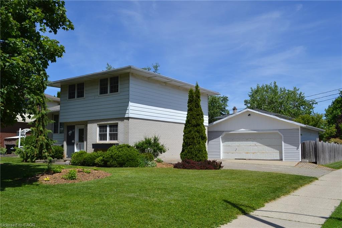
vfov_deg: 39.9
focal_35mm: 33
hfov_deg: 57.2
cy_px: 114
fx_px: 313
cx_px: 171
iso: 100
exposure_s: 1/250
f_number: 8
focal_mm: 22
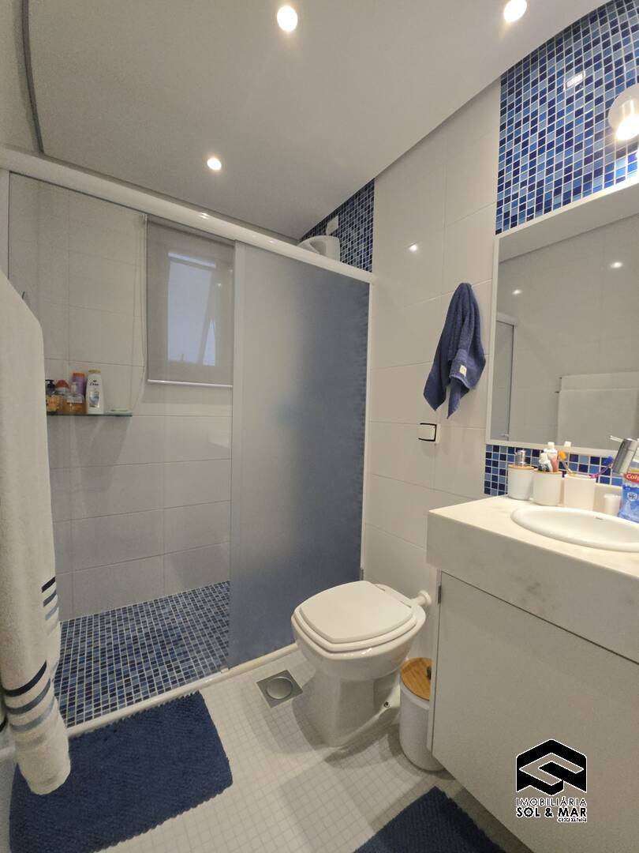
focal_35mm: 13
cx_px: 320
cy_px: 426
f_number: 2.2
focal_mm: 1.7
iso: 125
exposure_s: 1/60
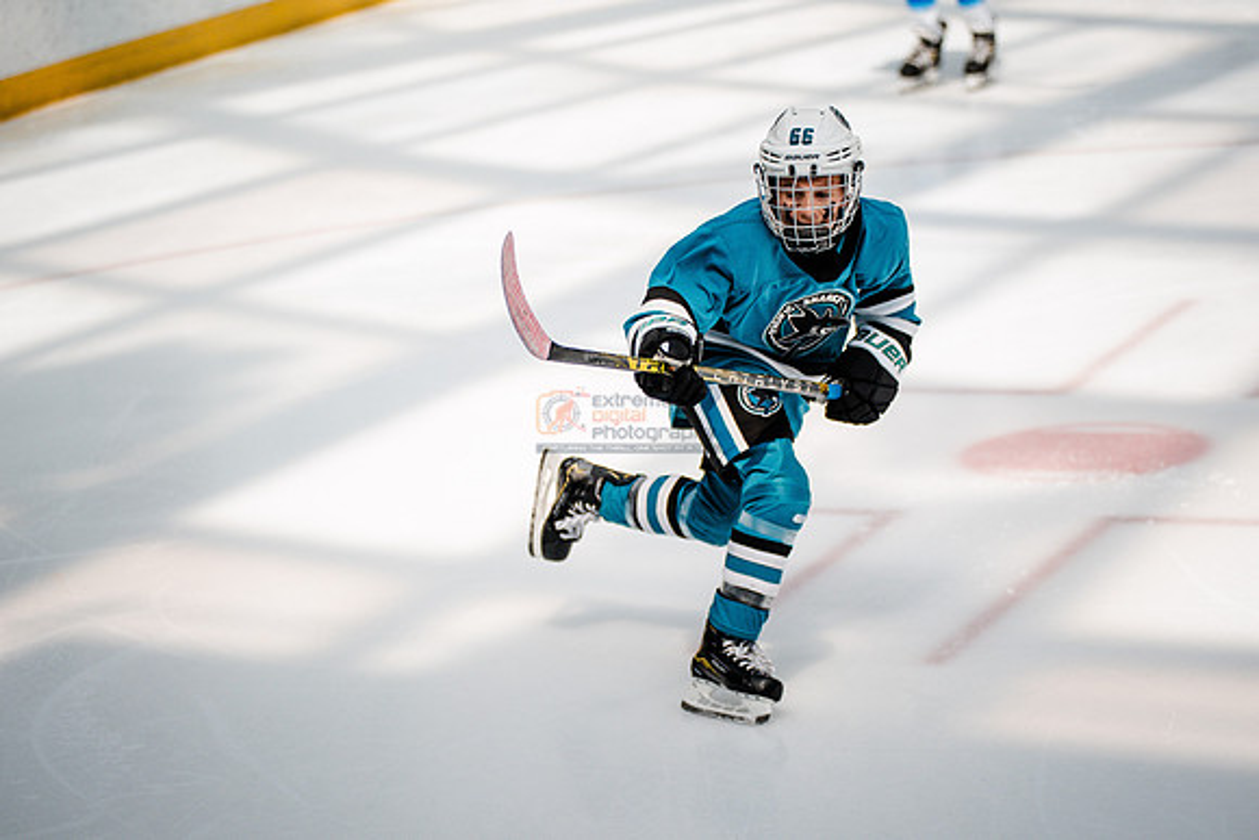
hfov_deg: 17.1
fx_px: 4197
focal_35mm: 120
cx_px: 630
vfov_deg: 11.4
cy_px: 420
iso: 1250
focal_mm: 120
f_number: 3.2
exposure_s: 1/3200
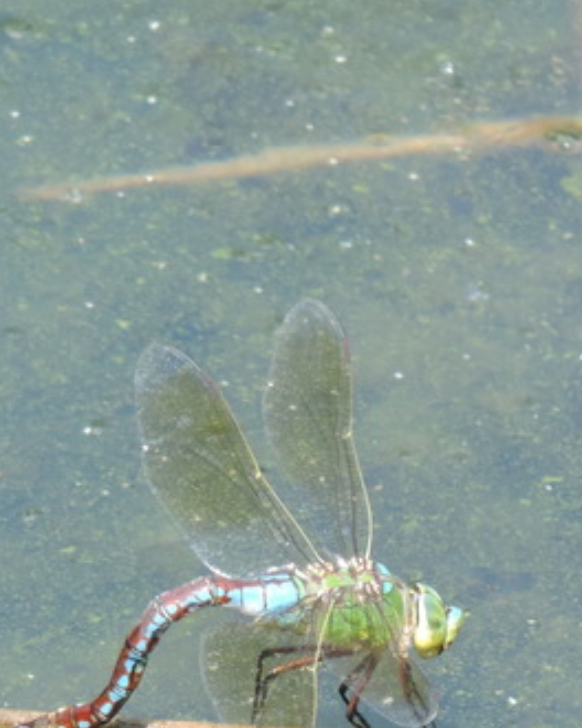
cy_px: 675
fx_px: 48919
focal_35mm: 2272
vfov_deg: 0.9
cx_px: 266
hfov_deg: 0.7
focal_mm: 160.5
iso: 360
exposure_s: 1/500
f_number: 5.5
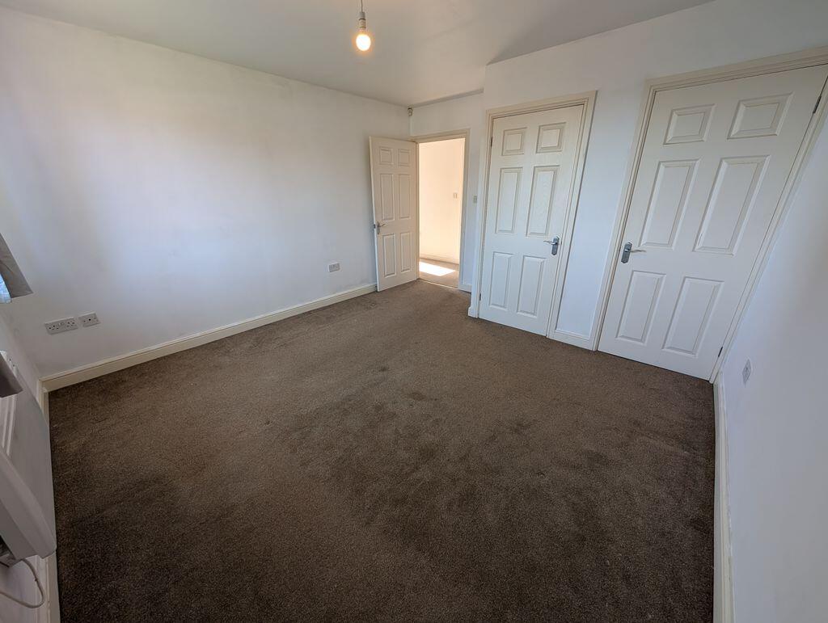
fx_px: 287
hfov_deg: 110.5
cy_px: 312
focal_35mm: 12
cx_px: 414
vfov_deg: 94.6
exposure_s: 1/105
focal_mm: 2.02
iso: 56
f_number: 1.7
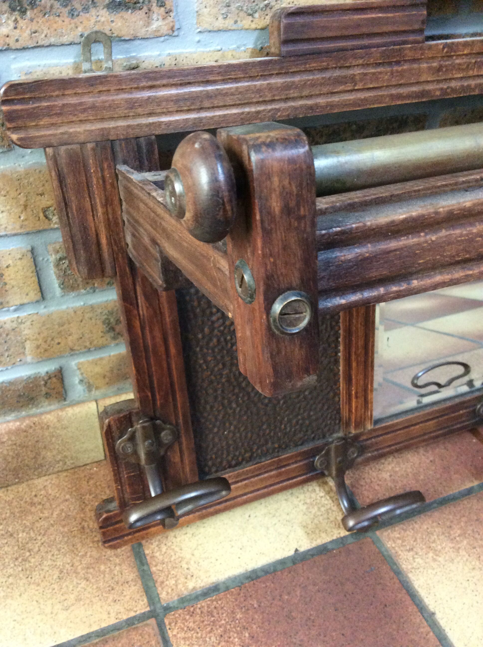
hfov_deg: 44.1
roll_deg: -3.3
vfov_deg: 56.9
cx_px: 242
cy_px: 324
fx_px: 597
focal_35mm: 32
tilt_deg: -40.6
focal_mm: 3.3
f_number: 2.4
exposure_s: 1/20
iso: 250
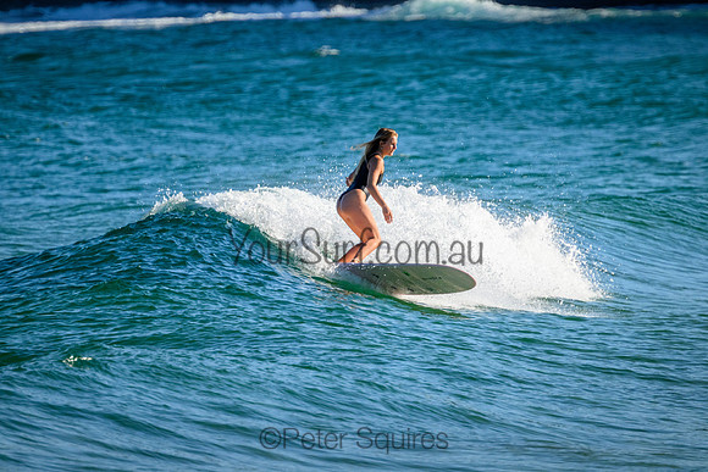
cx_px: 354
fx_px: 15736
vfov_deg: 1.7
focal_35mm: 800
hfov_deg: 2.6
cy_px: 236
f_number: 11
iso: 1600
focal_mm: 800
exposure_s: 1/2000
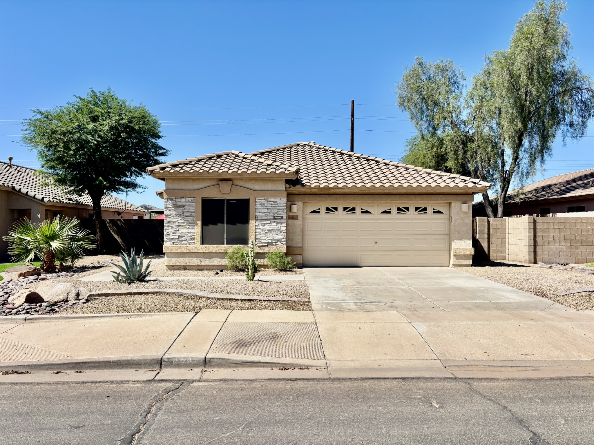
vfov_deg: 53.1
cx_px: 297
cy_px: 222
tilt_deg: +1.0
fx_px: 446
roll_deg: -0.4
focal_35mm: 26
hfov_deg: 67.3
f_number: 1.6
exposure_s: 1/4425
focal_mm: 5.96
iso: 50
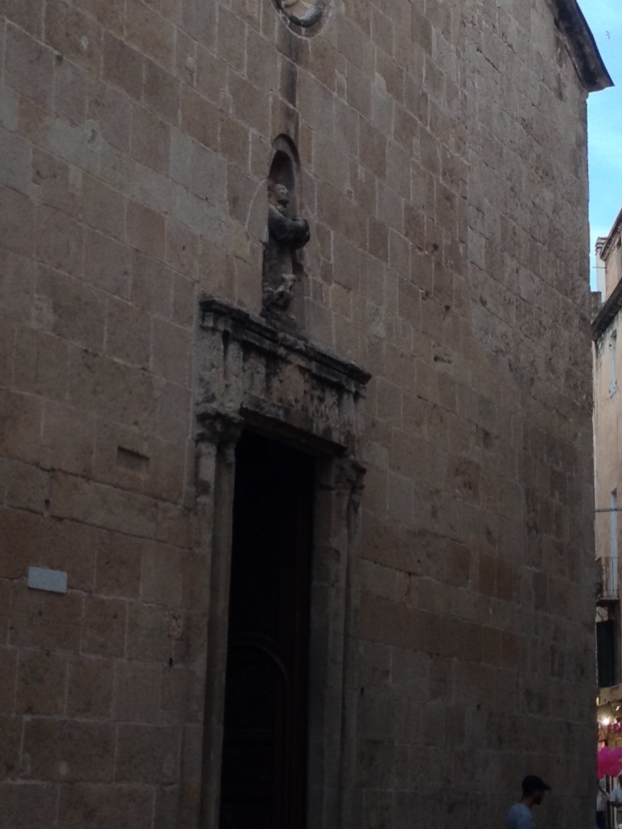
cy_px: 234
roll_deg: +0.5
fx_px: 2252
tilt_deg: +13.6
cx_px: 395
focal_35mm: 94
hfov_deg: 15.7
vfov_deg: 20.7
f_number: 2.4
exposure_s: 1/60
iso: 50
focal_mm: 4.28
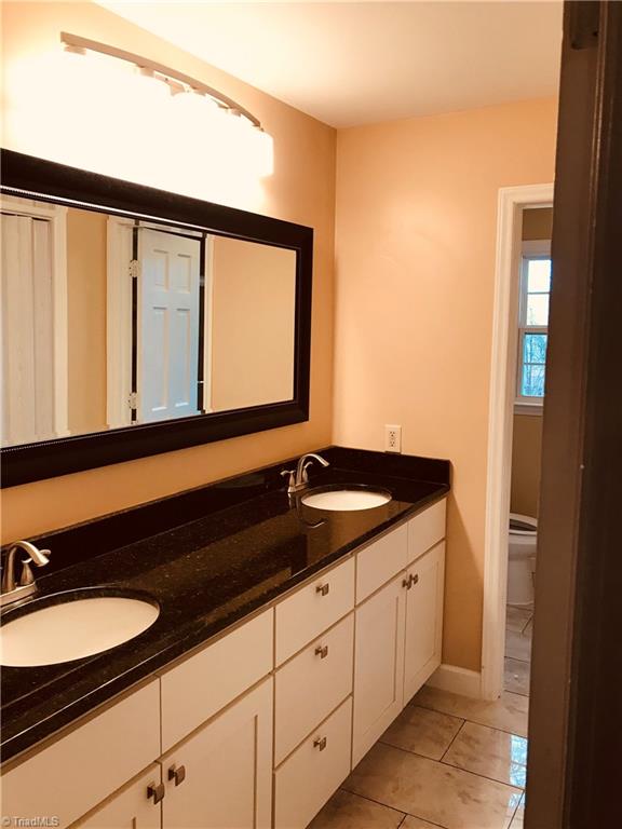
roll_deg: -0.2
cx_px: 311
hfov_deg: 49.7
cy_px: 414
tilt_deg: -9.2
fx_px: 671
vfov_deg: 63.4
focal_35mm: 28
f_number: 1.8
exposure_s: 1/30
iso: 25
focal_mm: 3.99
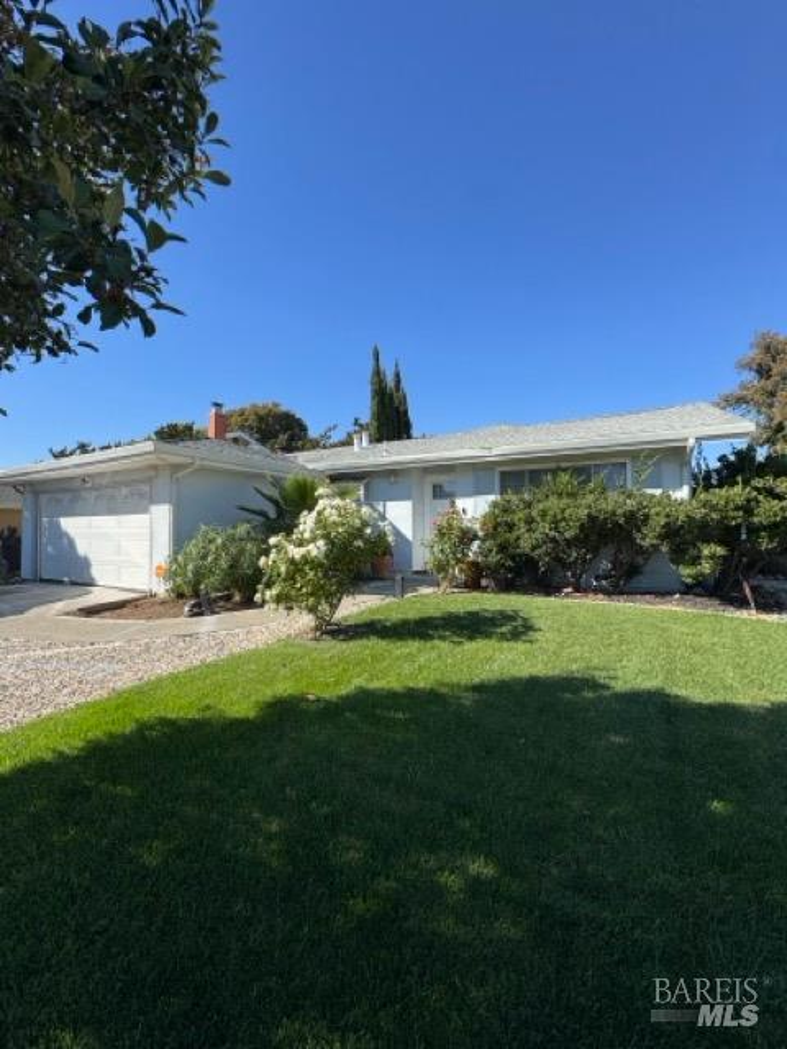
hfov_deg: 85.7
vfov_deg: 102.1
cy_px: 524
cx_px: 394
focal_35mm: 14
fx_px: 424
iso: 50
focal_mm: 2.22
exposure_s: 1/1078
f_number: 2.2
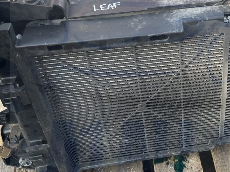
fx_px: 399
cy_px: 89
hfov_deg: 30.7
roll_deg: -5.9
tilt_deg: -44.8
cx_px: 209
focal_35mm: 60
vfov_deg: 24.4
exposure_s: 1/209
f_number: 1.6
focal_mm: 5.1
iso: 50
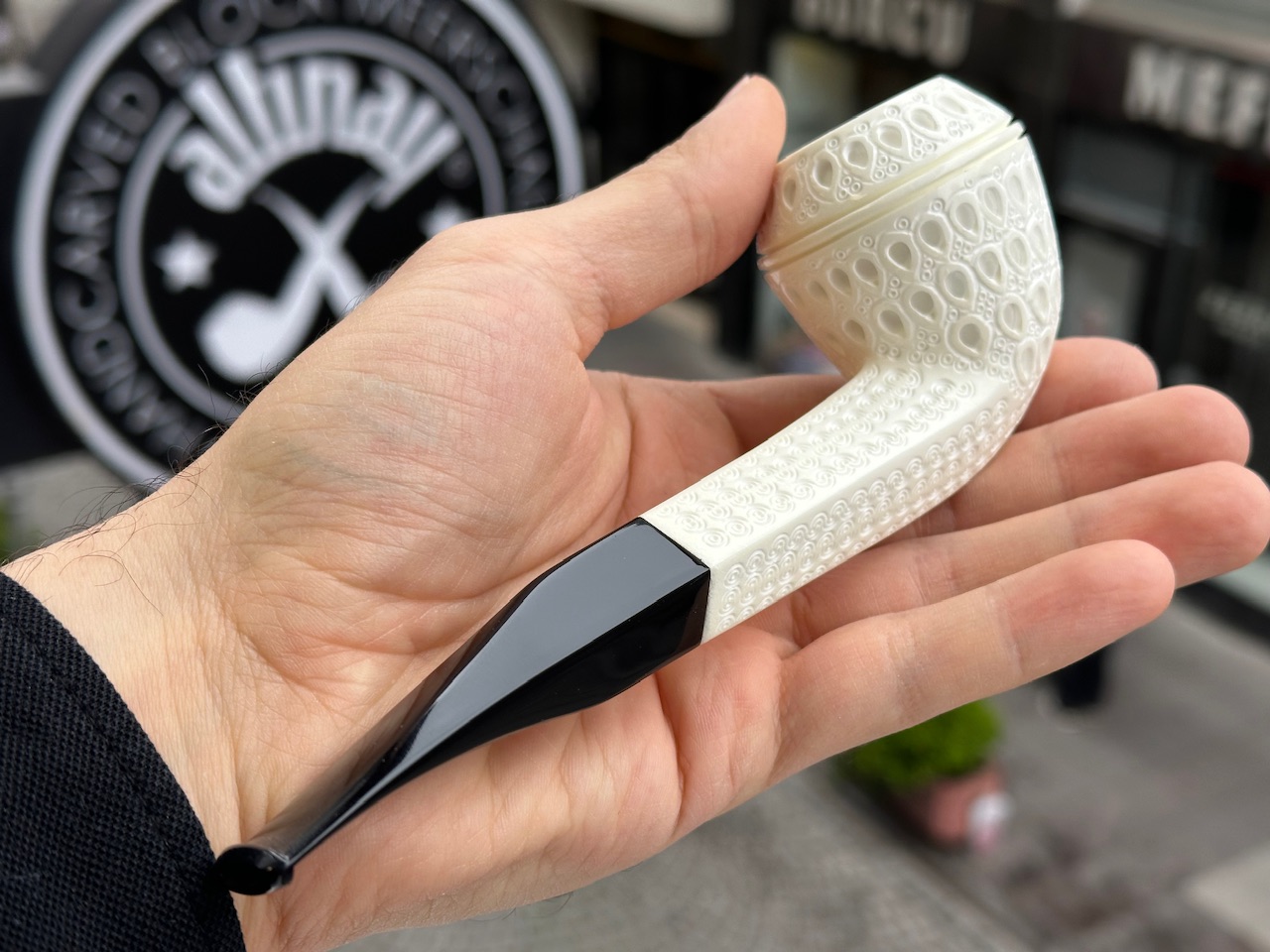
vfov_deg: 30.3
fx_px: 1761
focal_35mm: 48
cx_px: 635
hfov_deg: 39.7
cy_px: 476
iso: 64
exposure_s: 1/396
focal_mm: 6.86
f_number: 1.78
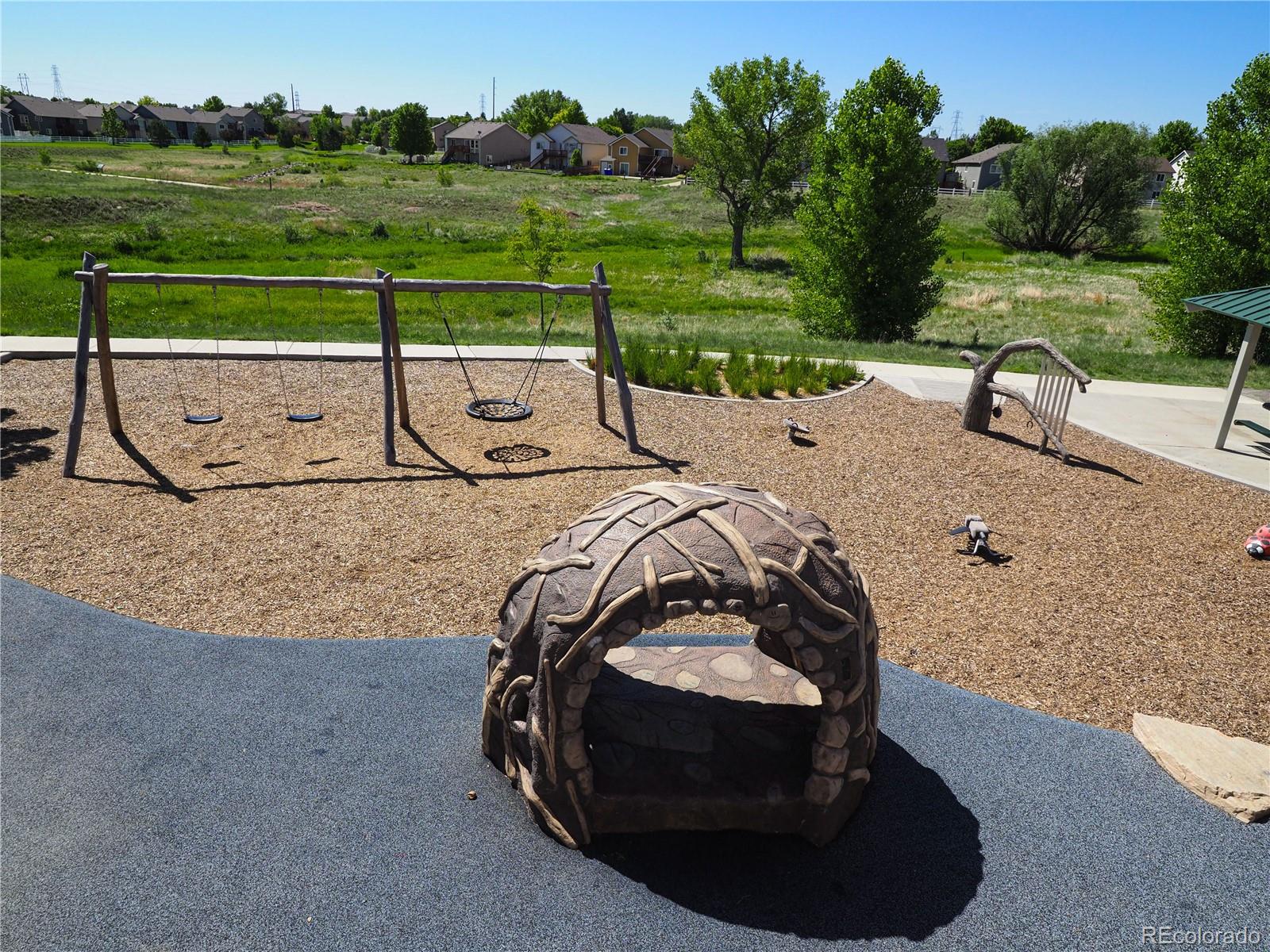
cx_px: 635
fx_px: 807
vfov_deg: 61.1
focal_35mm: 22
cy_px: 476
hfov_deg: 76.4
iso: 200
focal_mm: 11
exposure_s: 1/500
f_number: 8
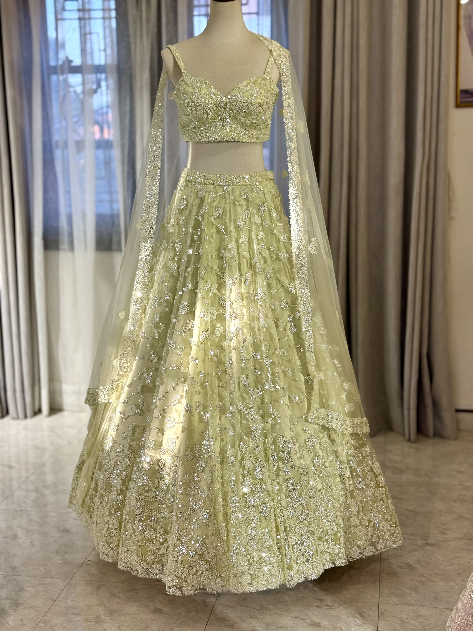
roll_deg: +0.6
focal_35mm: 48
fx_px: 875
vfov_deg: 39.7
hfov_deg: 30.3
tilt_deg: -11.1
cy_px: 316
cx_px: 236
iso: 64
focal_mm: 6.76
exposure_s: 1/100
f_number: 1.78
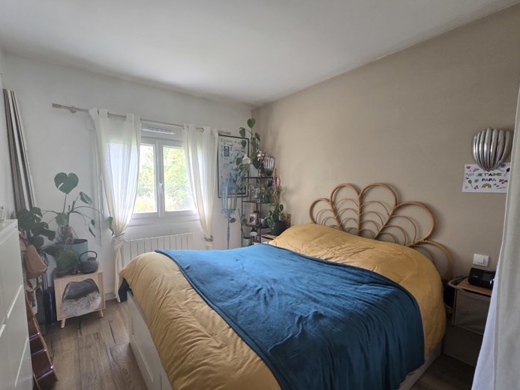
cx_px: 245
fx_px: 225
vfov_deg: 81.5
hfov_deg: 98.0
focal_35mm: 15
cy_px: 214
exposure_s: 1/60
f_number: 2.2
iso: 125
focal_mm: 2.2
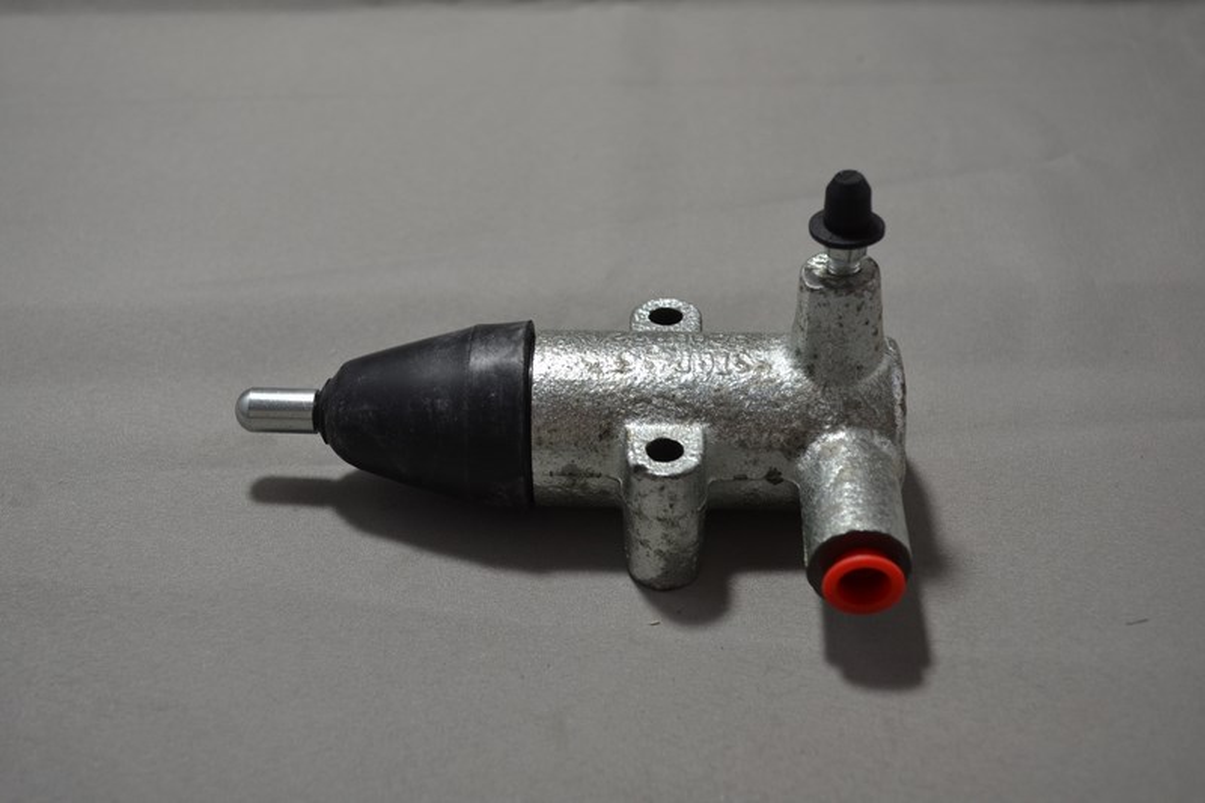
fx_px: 1707
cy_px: 402
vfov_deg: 26.5
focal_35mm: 51
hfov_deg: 38.9
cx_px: 602
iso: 400
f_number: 5
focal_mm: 34
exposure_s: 1/40
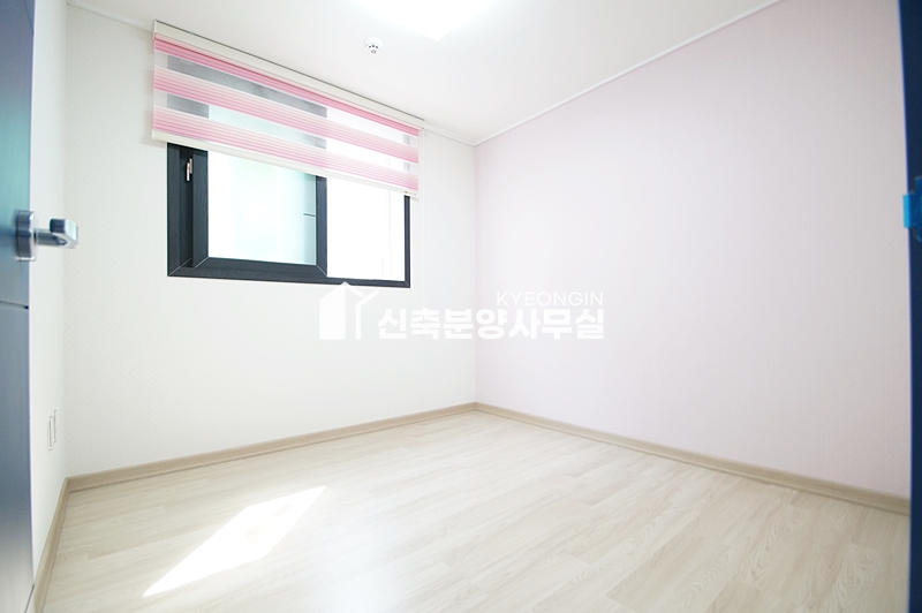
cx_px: 461
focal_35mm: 15
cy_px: 306
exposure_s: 1/80
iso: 800
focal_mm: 10
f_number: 4
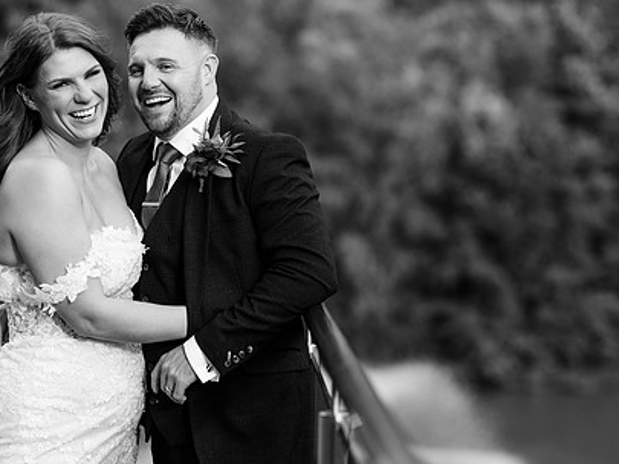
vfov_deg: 12.7
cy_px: 210
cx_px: 225
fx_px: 2093
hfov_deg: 16.8
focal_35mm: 117
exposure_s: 1/1250
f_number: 2.2
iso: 100
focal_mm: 85
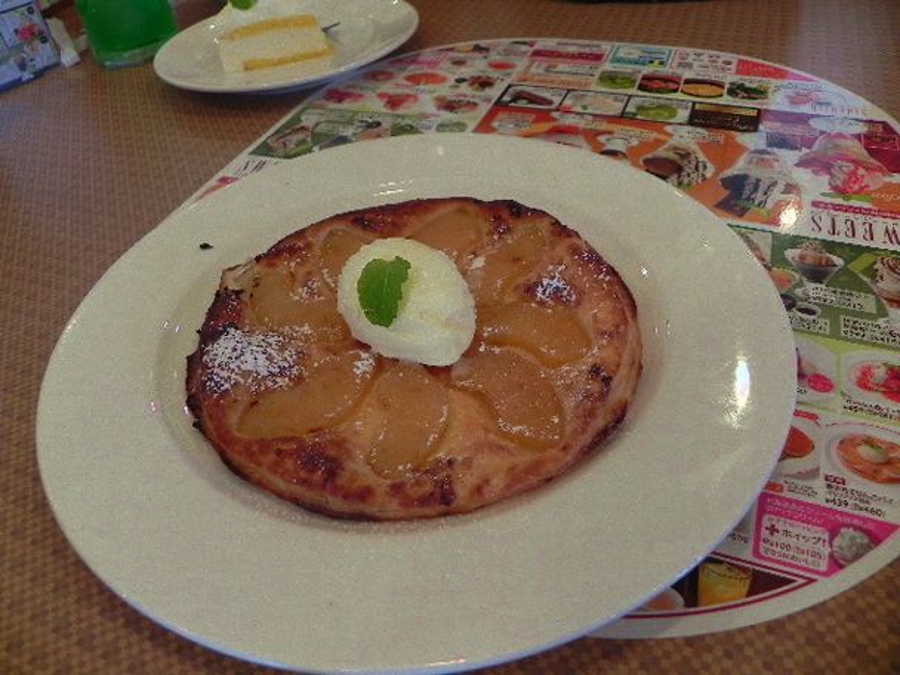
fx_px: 676
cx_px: 450
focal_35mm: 26
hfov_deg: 67.3
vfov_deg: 53.1
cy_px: 338
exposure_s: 1/64
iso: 200
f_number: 3.2
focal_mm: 4.6
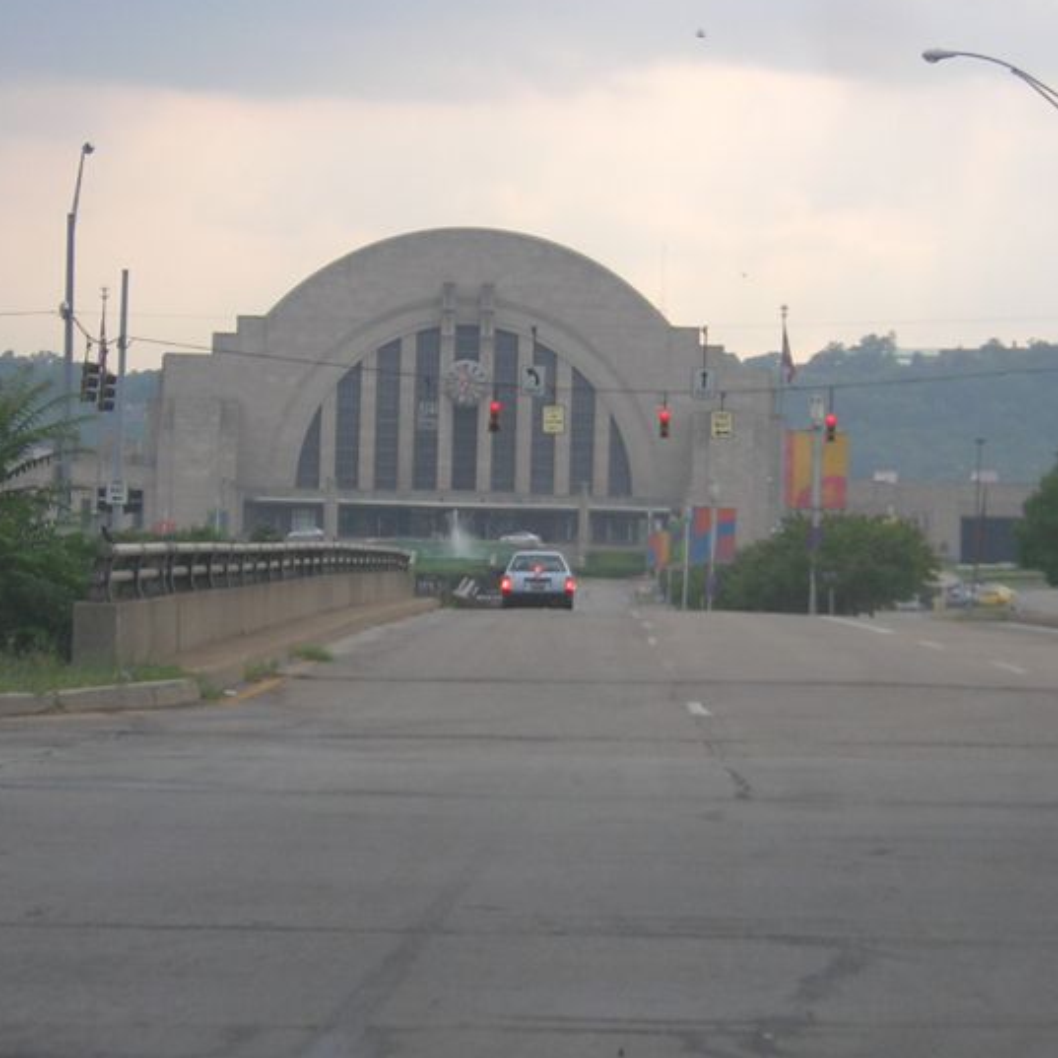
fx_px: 4737
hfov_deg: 12.7
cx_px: 554
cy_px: 469
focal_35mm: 137
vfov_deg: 12.7
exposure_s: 1/86.9
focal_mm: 13.6
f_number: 4.6
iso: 100
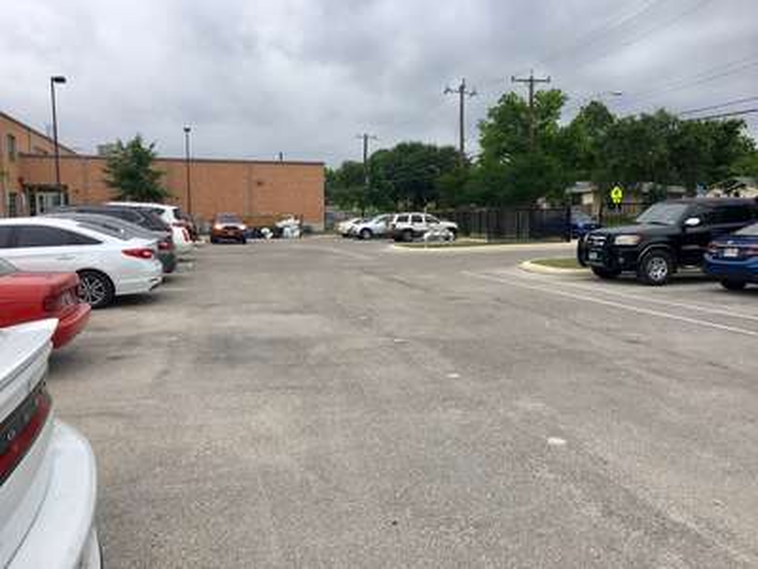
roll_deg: -0.9
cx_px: 379
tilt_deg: -3.5
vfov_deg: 48.2
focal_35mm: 29
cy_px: 284
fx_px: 635
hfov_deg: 61.7
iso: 25
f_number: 2.2
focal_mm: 4.15
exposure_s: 1/527
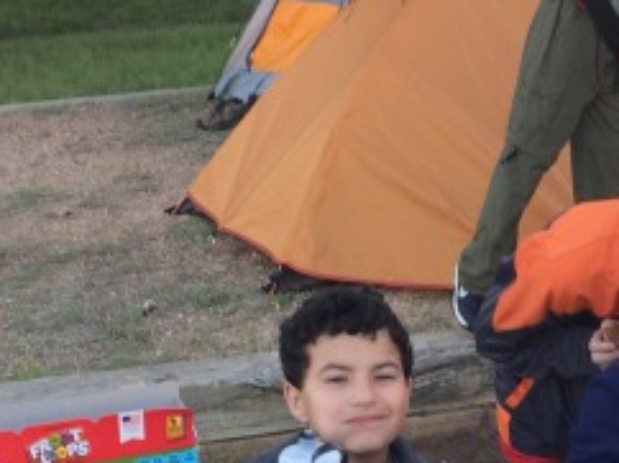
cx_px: 586
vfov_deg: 15.2
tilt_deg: -20.5
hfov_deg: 20.0
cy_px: 420
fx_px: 1715
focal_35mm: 96
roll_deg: -0.5
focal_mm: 4.15
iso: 40
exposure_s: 1/120
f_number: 2.2
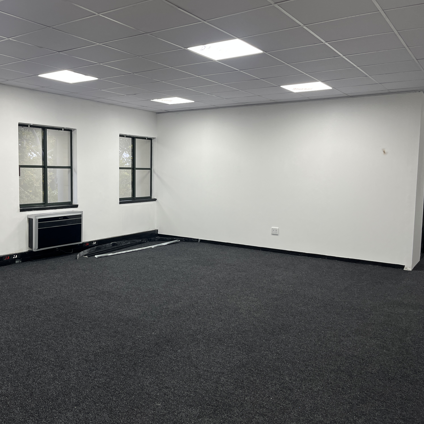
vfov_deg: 52.5
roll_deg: -1.4
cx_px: 164
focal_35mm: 31
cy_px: 210
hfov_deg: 52.1
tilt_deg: -6.7
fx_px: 430
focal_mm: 5.1
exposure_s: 1/100
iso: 100
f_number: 1.6
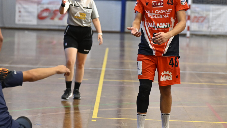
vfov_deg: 6.6
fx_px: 1102
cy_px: 38
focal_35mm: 183
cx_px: 166
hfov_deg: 11.7
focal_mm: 101
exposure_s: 1/500
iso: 2000
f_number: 2.8
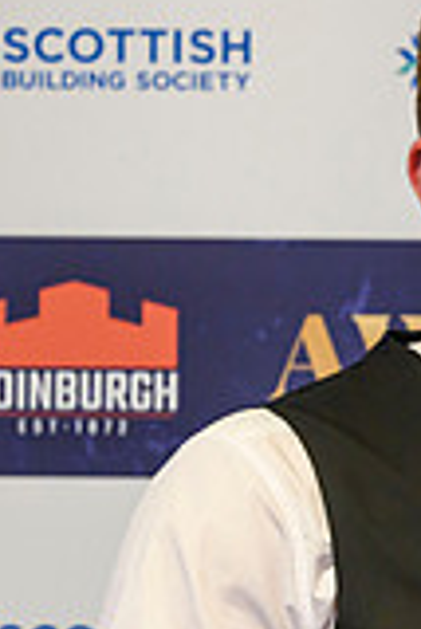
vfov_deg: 5.5
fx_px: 6493
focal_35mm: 371
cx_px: 850
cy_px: 450
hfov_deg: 3.7
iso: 2000
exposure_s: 1/160
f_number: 3.2
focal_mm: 101
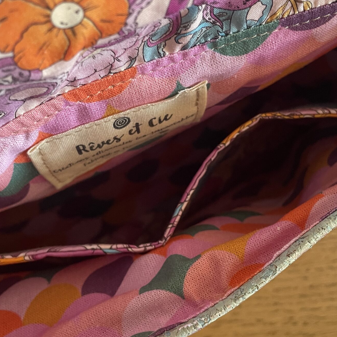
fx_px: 496
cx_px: 171
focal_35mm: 45
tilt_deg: -78.6
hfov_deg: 37.6
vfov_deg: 37.5
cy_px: 152
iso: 160
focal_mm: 4.2
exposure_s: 1/60
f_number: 1.6
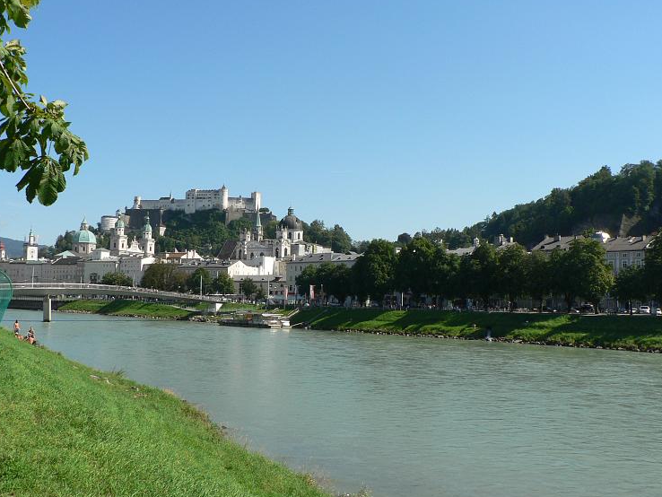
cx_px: 317
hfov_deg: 47.8
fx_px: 746
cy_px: 246
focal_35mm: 39
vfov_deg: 36.8
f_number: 5.6
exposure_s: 1/400
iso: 80
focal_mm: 6
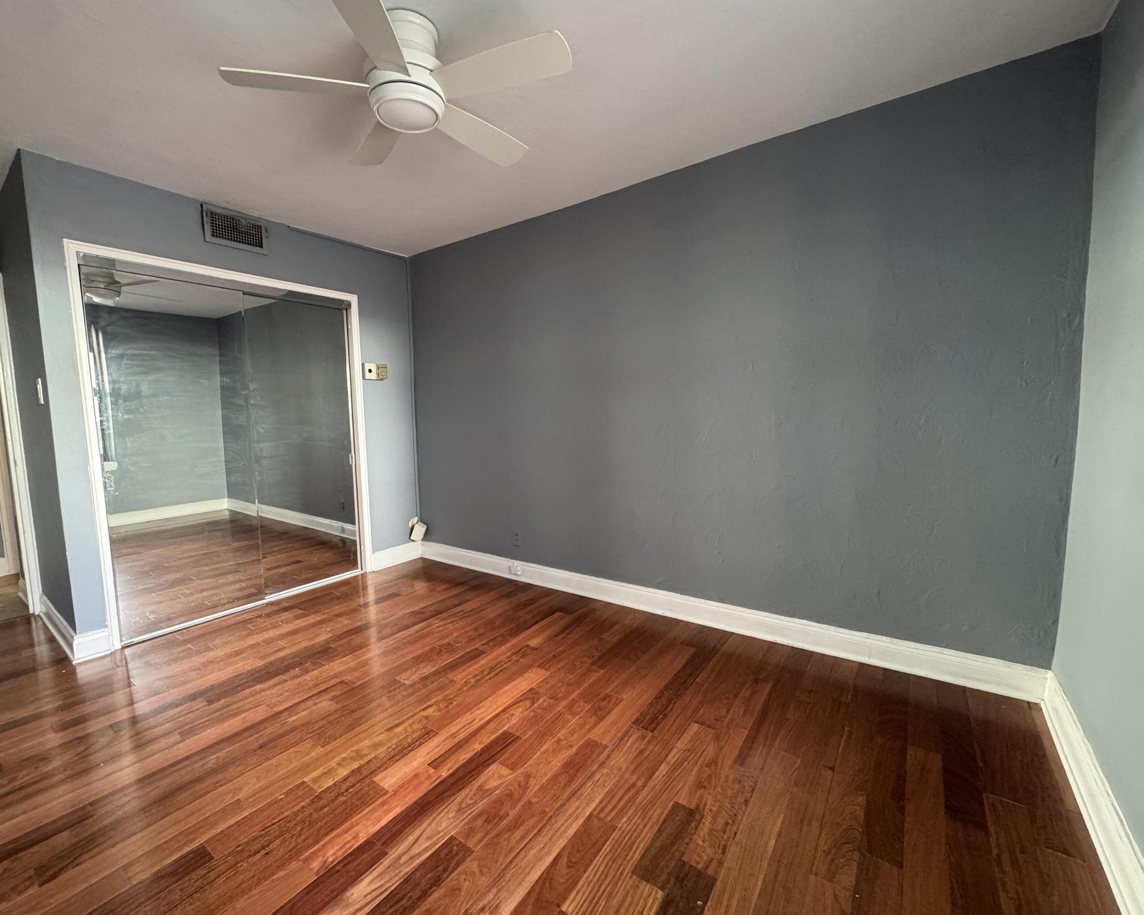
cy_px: 466
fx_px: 508
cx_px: 520
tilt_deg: -6.5
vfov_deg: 84.0
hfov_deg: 96.5
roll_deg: +1.3
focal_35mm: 15
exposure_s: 1/60
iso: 400
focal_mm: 2.22
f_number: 2.2
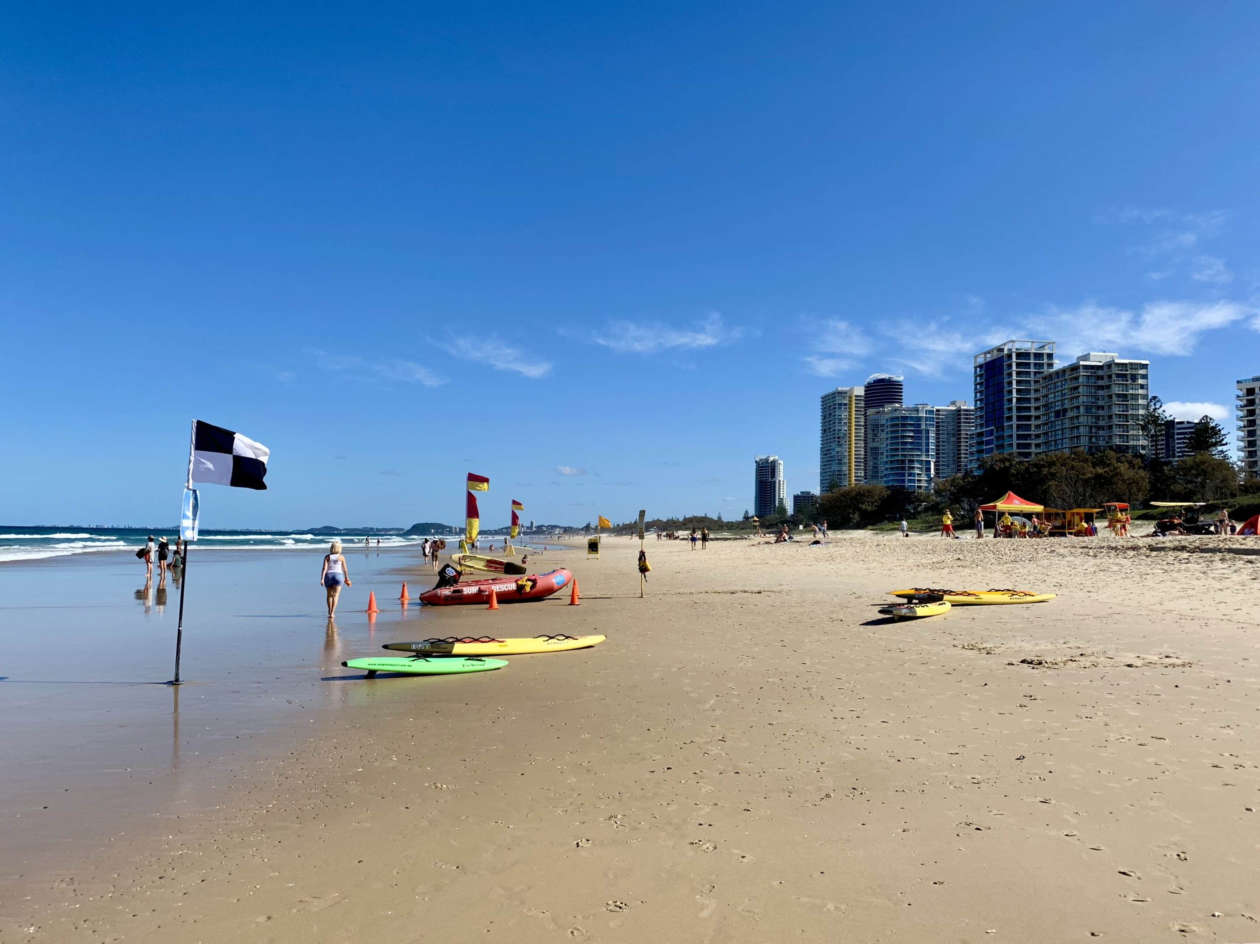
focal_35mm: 26
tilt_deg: +4.4
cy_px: 472
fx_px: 946
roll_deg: -2.9
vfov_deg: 53.0
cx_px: 630
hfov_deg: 67.3
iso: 25
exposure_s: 1/3289
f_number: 1.8
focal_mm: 4.25
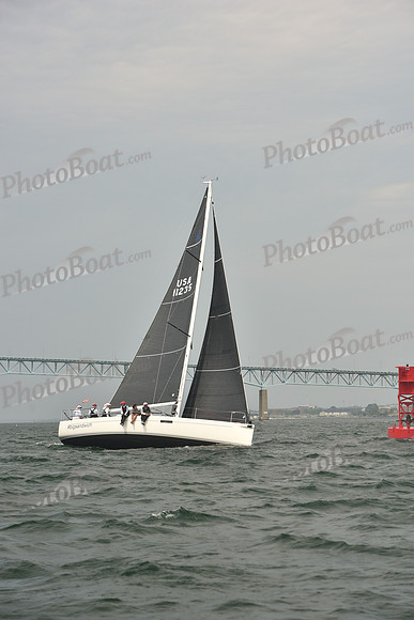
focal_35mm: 95
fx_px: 1638
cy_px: 310
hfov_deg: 14.4
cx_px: 207
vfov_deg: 21.5
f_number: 5.6
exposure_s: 1/500
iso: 250
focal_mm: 95
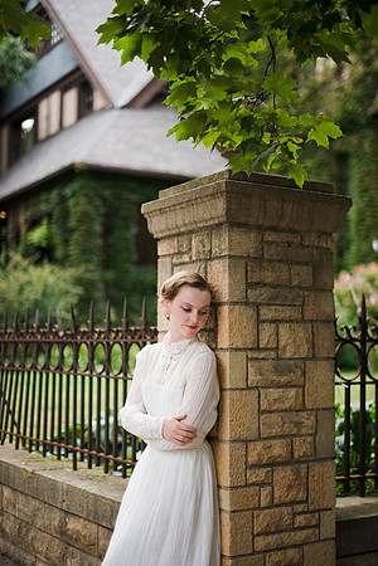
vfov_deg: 39.6
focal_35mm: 50
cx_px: 189
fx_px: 787
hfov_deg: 27.0
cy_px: 283
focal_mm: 50
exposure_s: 1/500
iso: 200
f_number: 1.6
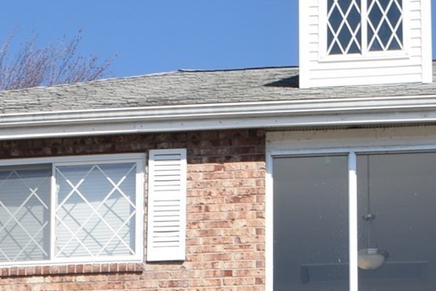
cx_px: 55
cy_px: 527
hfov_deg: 14.2
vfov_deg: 9.2
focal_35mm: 143
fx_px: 1732
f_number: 8
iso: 100
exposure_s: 1/200
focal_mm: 24
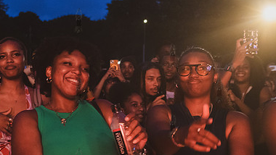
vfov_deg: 21.4
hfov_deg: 36.6
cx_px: 78
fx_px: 410
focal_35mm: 56
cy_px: 90
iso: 4000
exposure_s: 1/160
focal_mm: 35
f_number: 4.5
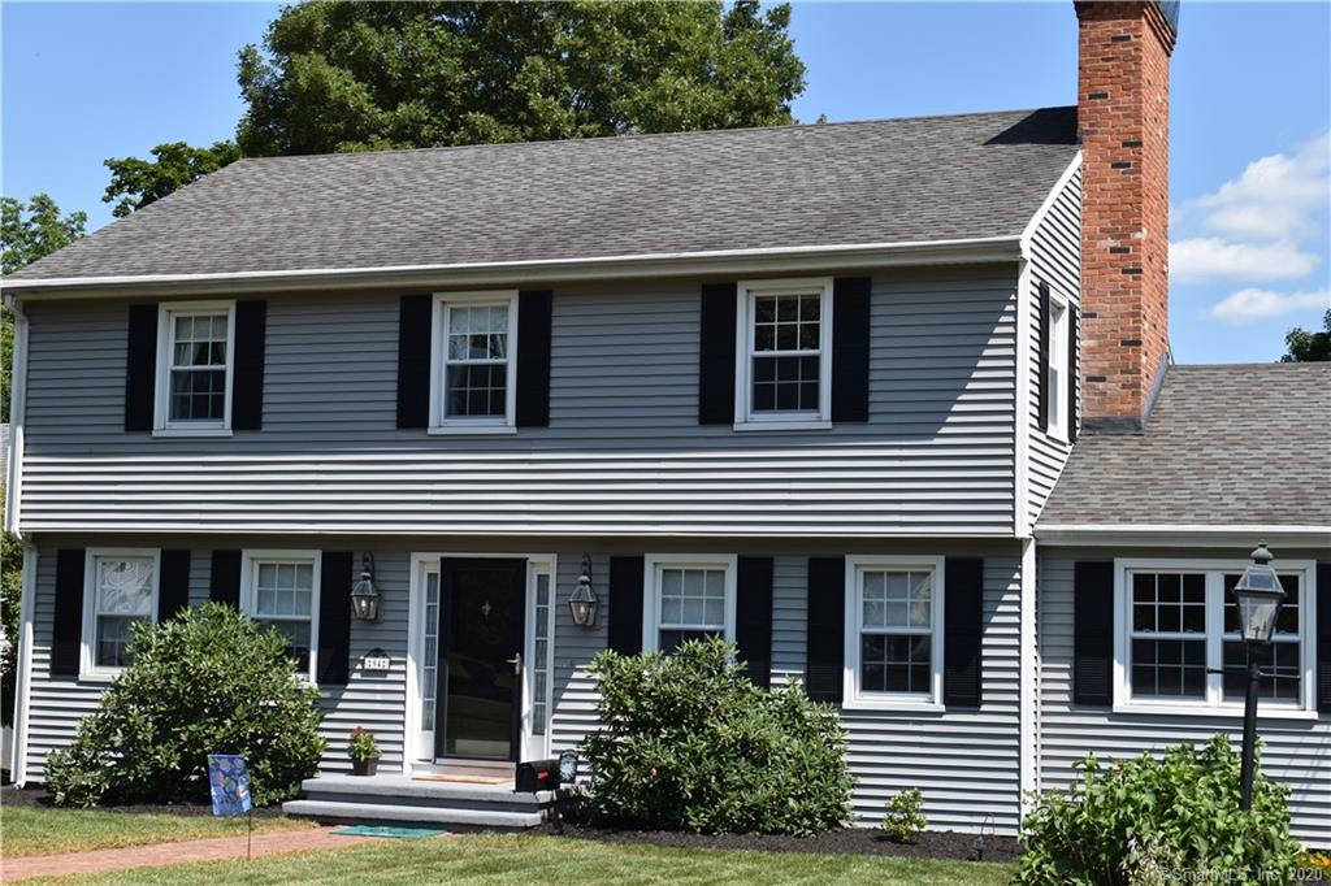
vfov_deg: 23.8
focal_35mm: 57
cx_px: 666
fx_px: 2107
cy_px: 443
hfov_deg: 35.1
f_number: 8
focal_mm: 38
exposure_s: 1/250
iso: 100
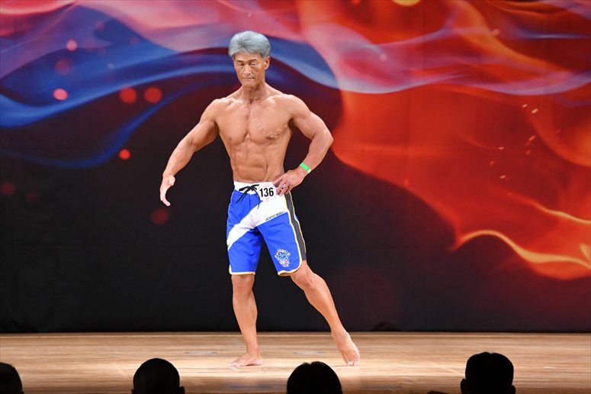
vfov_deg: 5.7
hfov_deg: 8.6
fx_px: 3938
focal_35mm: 240
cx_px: 296
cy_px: 197
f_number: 5.6
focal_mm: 160
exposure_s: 1/400
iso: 3200
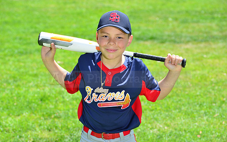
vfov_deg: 9.4
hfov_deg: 15.0
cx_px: 114
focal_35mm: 139
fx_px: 860
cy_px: 76
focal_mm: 135
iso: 200
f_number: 8
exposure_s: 1/200
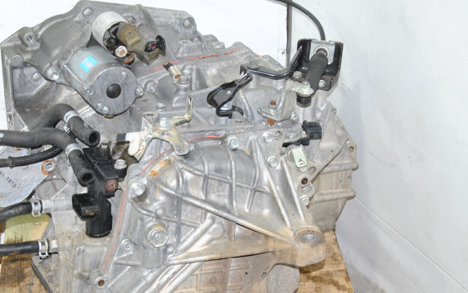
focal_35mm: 113
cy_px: 208
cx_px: 187
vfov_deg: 11.6
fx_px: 1441
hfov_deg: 18.4
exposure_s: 1/60
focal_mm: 50
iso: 400
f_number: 5.6
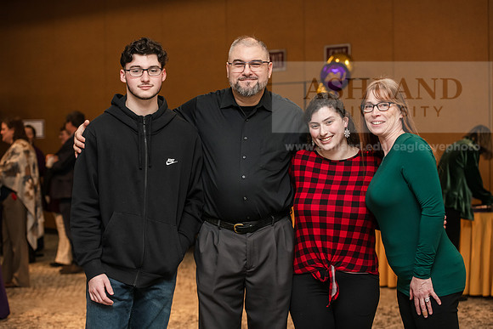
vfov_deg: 19.5
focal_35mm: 70
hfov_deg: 28.8
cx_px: 246
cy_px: 164
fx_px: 959
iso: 1600
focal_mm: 70
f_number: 3.5
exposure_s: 1/200
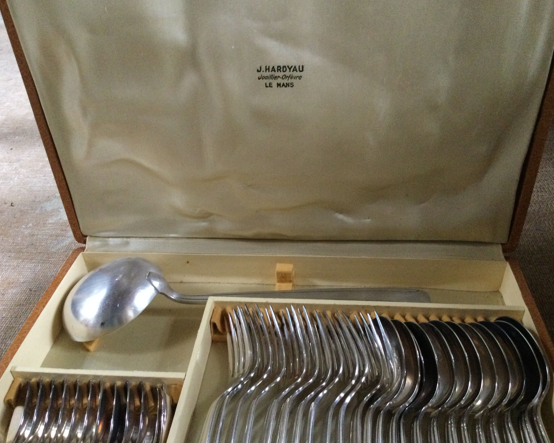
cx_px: 285
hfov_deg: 54.2
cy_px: 226
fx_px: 541
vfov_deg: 44.5
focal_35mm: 33
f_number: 2.4
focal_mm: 3.3
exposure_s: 1/17
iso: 250
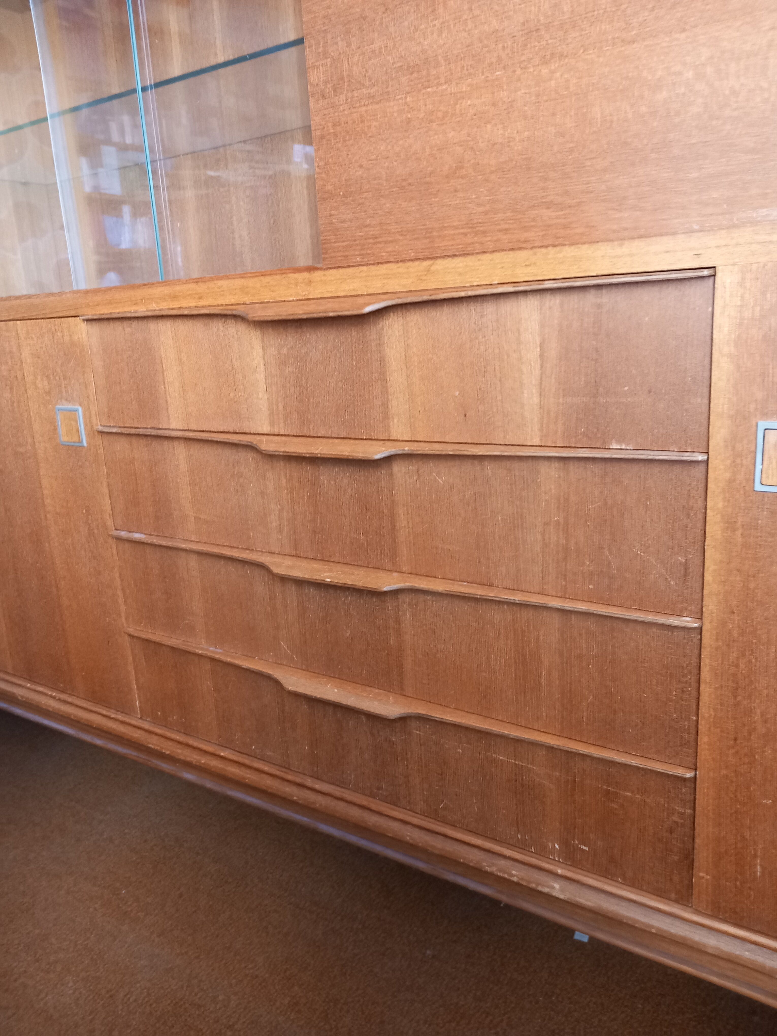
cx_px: 388
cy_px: 518
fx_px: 808
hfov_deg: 51.4
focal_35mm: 27
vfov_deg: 65.3
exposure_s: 1/33
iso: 250
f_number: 1.8
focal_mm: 4
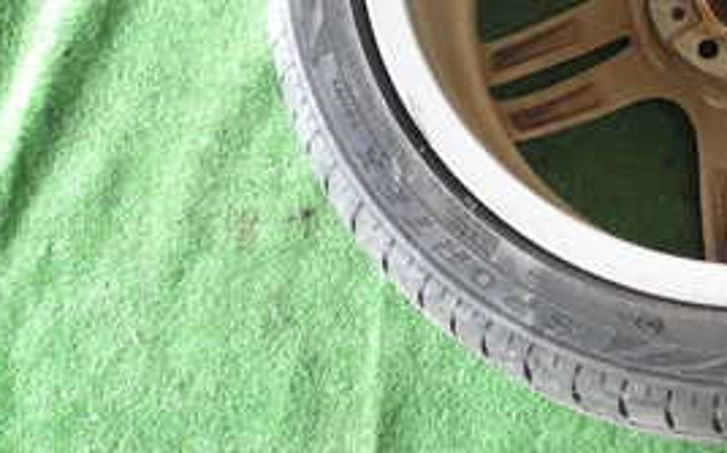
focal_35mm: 76
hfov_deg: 25.7
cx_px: 735
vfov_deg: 16.8
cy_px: 3
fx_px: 1505
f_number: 2.4
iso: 200
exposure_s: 1/40
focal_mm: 5.79
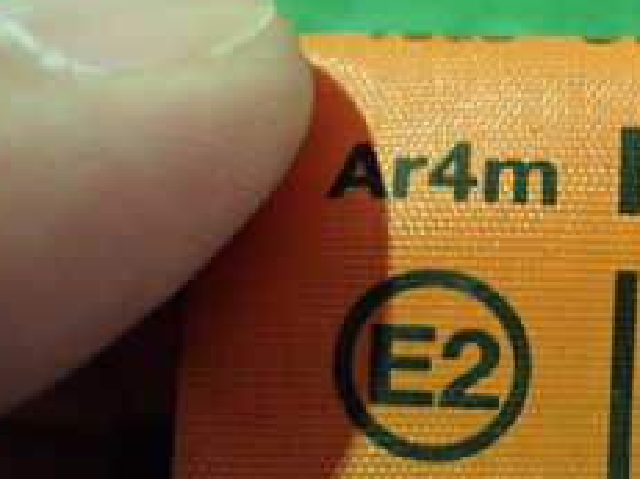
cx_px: 621
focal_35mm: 78
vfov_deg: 18.7
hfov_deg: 24.1
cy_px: 371
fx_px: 1441
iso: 1000
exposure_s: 1/30
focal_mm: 5.4
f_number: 2.3
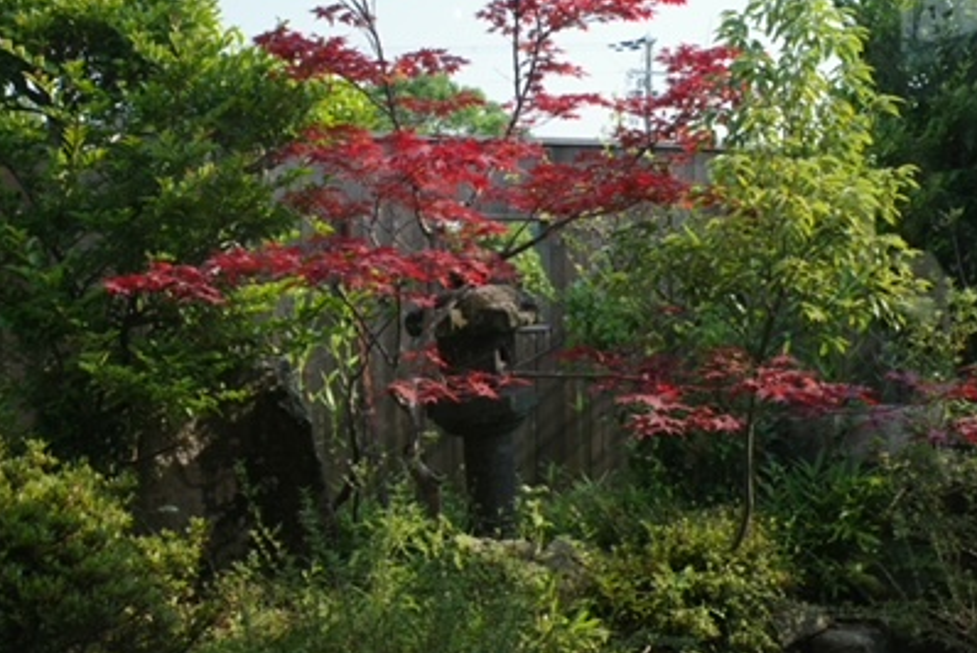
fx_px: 1222
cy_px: 341
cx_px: 614
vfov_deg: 29.9
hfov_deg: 43.2
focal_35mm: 45
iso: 200
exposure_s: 1/400
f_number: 5
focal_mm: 18.3
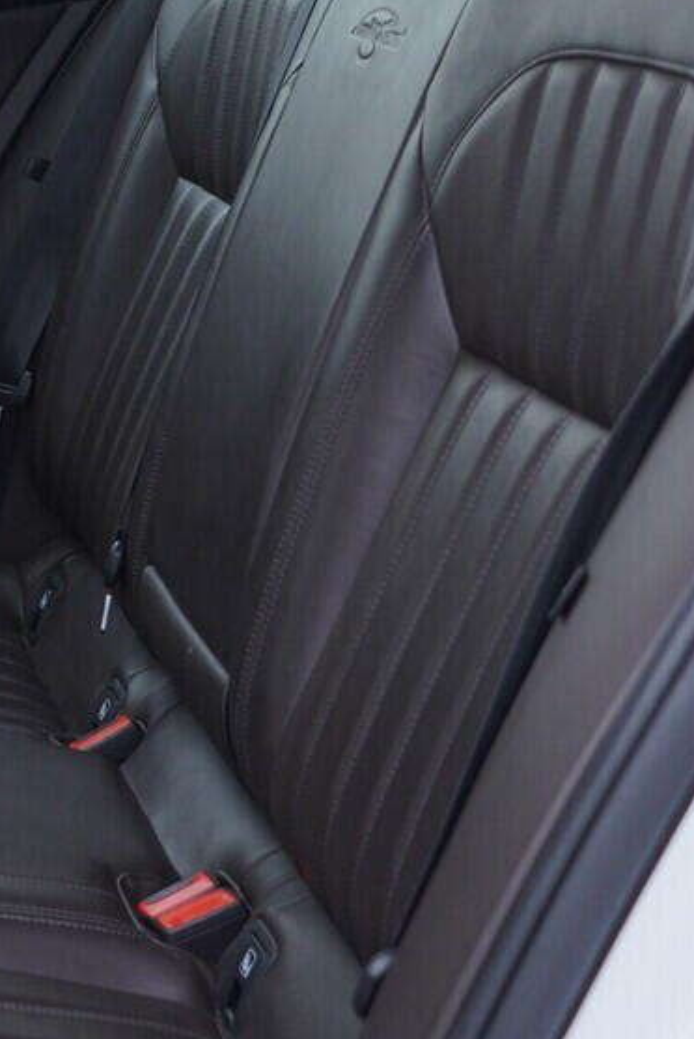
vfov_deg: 21.8
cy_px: 323
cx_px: -554
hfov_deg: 13.3
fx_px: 2686
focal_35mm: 93
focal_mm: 24
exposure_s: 1/40
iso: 125
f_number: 2.8
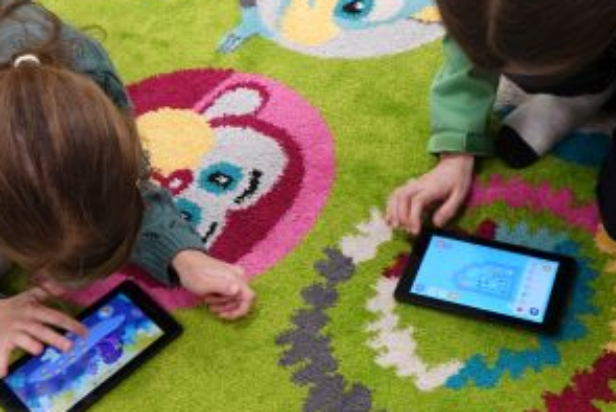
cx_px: 443
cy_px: 219
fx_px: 890
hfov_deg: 37.5
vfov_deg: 26.0
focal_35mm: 52
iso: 250
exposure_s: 1/30
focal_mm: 8.8
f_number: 2.8
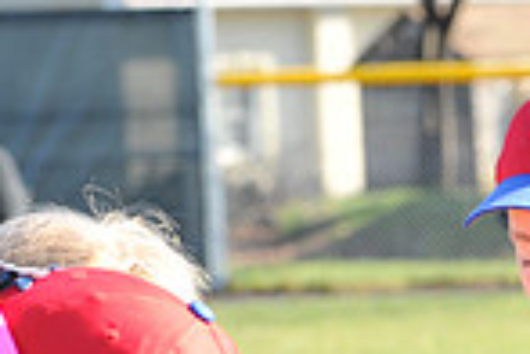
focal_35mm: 277
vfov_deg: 4.9
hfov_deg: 7.3
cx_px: 714
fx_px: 4078
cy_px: 607
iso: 200
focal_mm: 70
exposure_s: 1/200
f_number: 5
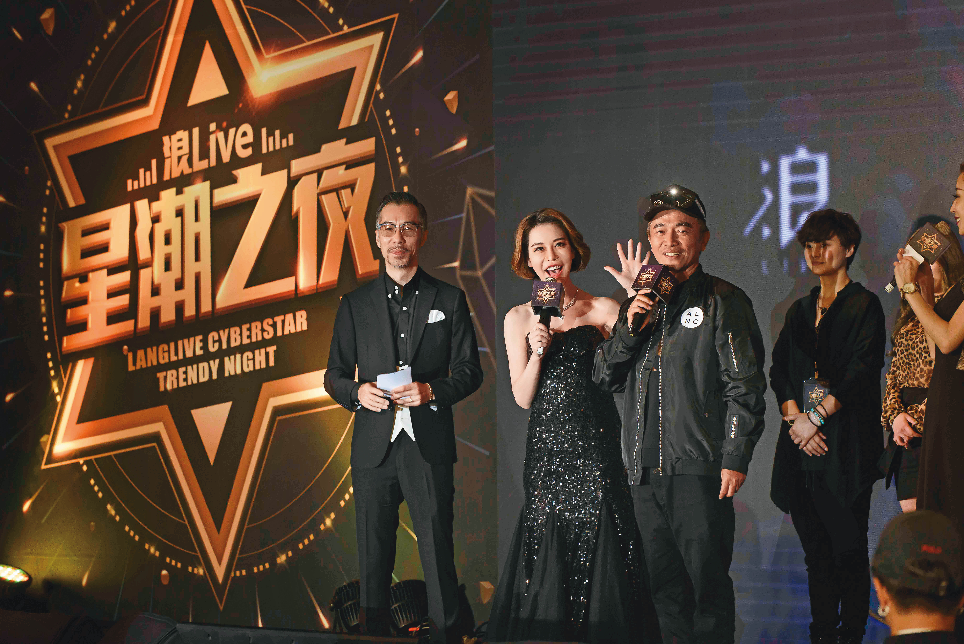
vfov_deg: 9.8
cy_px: 322
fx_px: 3750
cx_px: 482
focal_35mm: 140
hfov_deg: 14.6
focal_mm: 140
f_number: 6.3
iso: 2200
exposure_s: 1/250
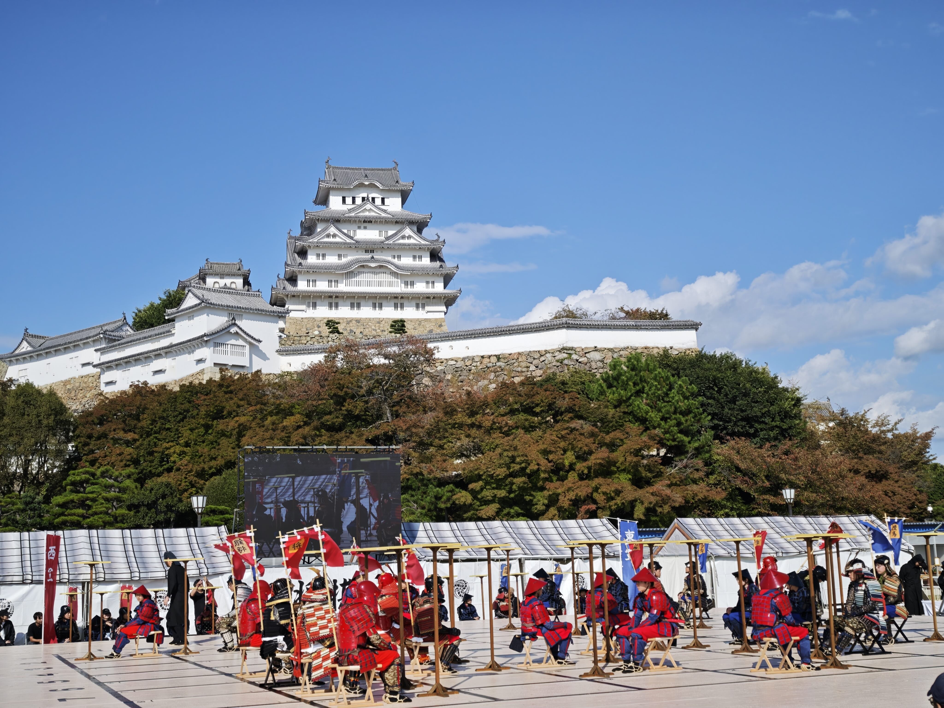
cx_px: 472
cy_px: 354
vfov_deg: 31.5
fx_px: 1254
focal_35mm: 46
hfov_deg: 41.2
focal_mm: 8.72
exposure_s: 1/3493
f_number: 1.63
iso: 50
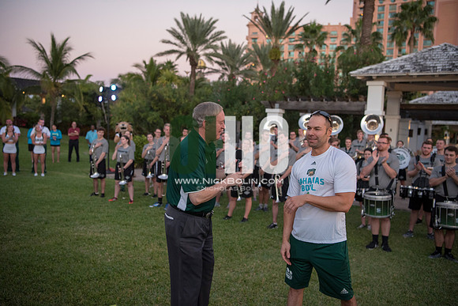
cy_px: 153
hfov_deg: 55.8
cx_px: 229
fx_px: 433
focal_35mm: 34
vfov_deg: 38.9
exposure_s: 1/400
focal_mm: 34
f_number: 3.2
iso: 2000
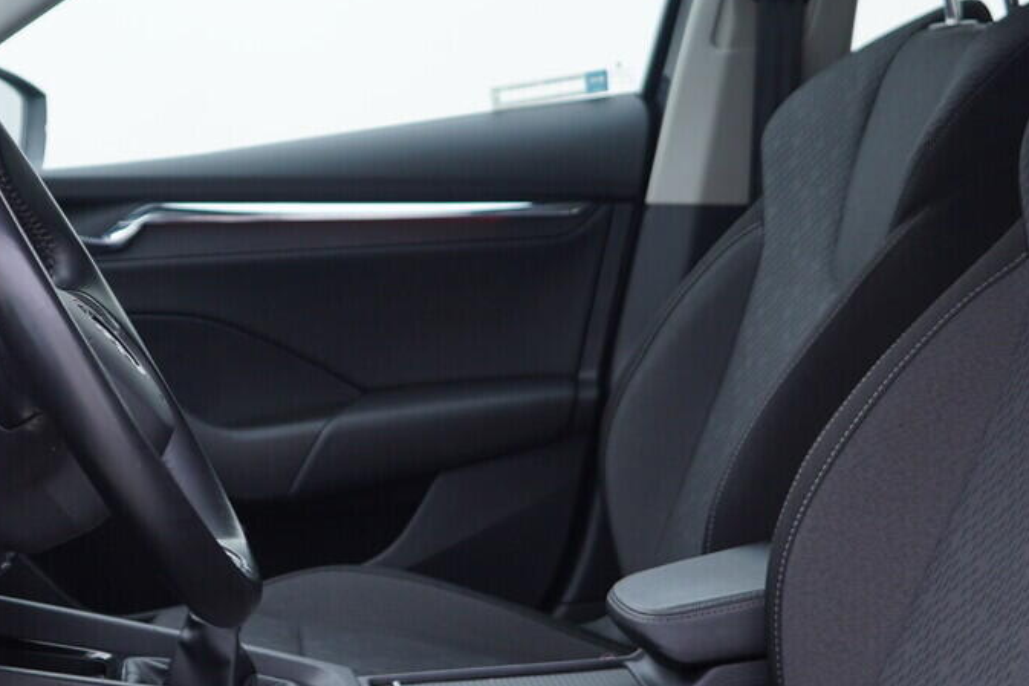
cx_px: 251
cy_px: 370
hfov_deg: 26.0
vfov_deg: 17.7
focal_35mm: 77
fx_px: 2201
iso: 125
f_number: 3.2
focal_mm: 24
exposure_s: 1/50
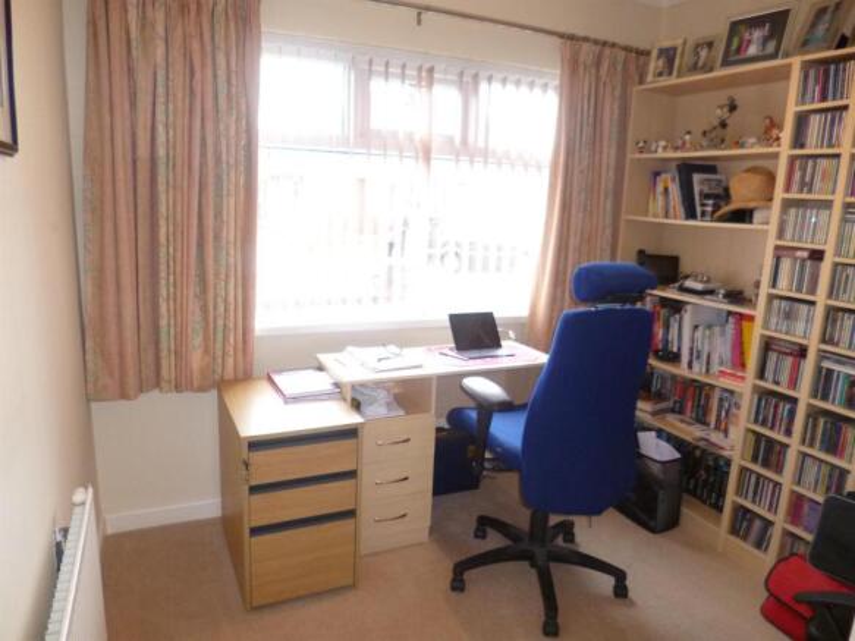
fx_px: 593
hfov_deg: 71.6
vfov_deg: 56.8
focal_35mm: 24
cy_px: 320
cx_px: 428
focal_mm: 4.3
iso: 250
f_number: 2.5
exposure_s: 1/60
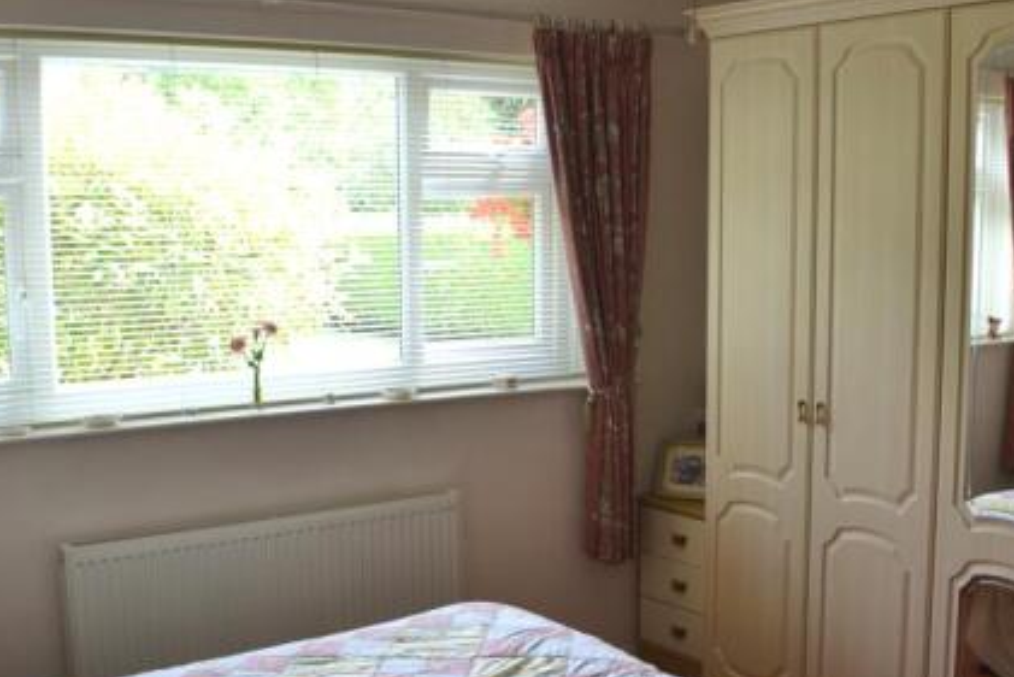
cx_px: 584
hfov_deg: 35.6
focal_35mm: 56
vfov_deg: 24.1
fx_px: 1578
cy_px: 430
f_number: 5
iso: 400
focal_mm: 24
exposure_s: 1/100
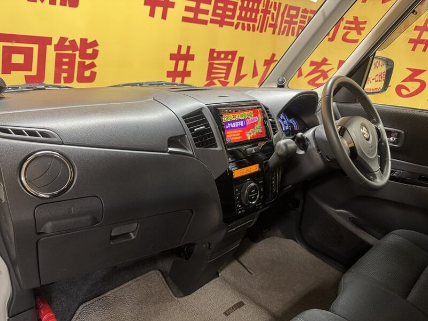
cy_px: 160
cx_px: 214
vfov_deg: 56.8
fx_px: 297
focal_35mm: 24
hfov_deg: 71.6
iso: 320
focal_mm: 6.76
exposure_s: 1/50
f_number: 1.78
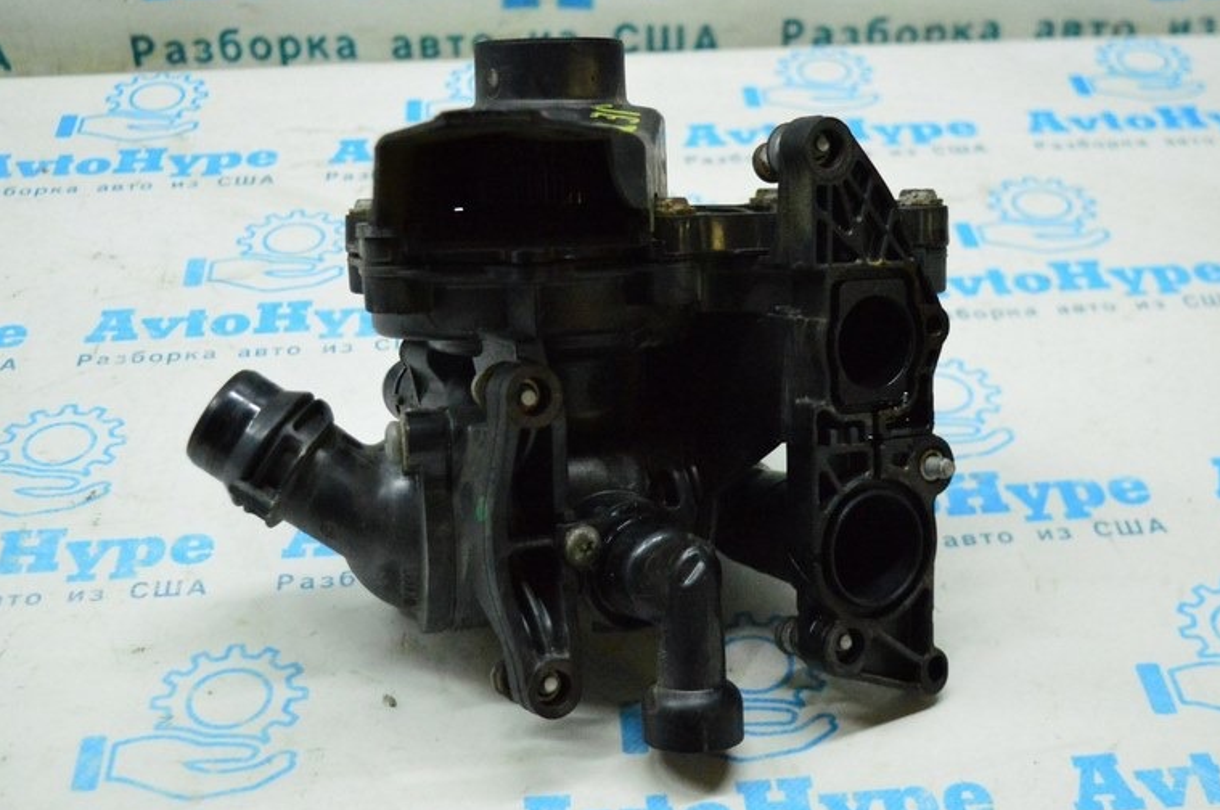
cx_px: 641
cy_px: 387
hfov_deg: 36.5
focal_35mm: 55
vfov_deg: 24.7
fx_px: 1850
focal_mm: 27
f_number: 4
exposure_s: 1/640
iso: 6400
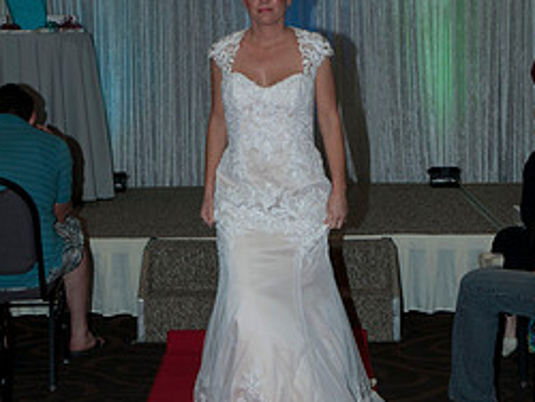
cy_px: 274
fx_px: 1361
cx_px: 254
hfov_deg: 22.2
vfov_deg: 16.8
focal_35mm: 88
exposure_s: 1/160
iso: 400
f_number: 5.6
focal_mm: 34
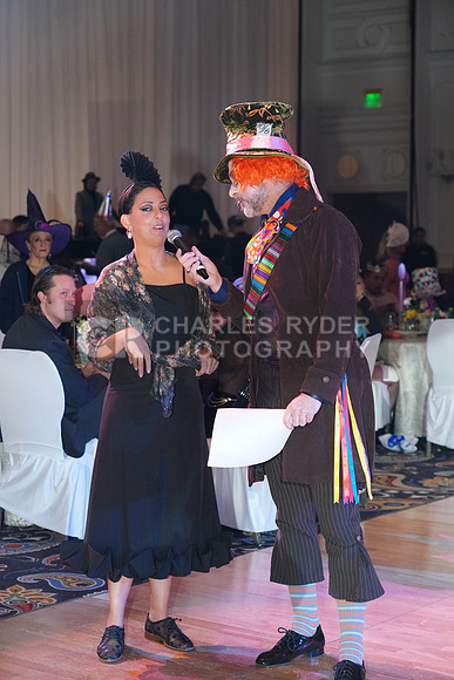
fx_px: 1342
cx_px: 227
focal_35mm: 71
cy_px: 340
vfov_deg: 28.4
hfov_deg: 19.2
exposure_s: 1/250
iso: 2500
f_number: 4
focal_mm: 71
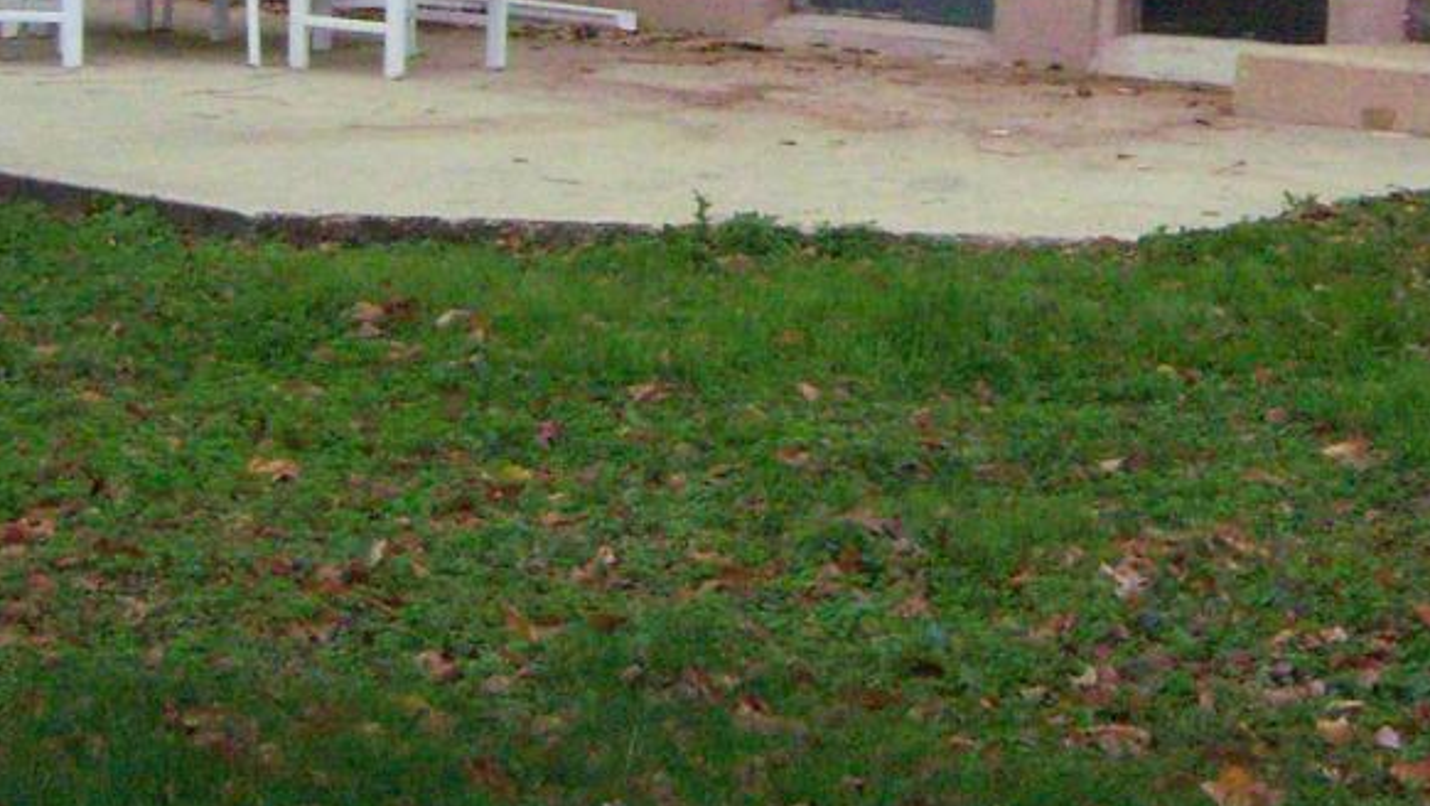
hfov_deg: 21.8
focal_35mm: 97
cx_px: 1098
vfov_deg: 12.1
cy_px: -278
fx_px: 3680
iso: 800
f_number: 4.8
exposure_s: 1/1600
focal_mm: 7.5
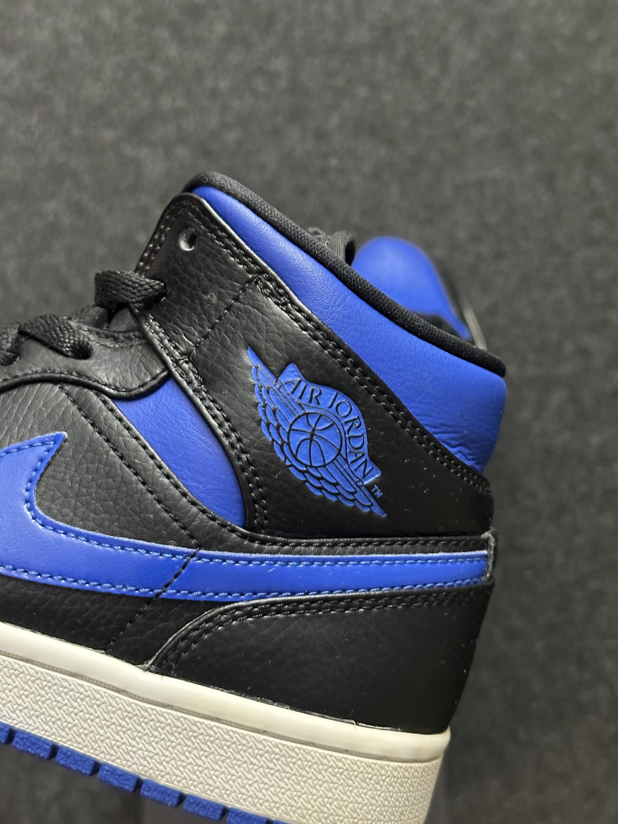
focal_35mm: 48
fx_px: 1143
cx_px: 309
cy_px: 412
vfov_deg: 39.7
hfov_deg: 30.3
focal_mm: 6.86
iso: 500
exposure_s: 1/27
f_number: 1.78
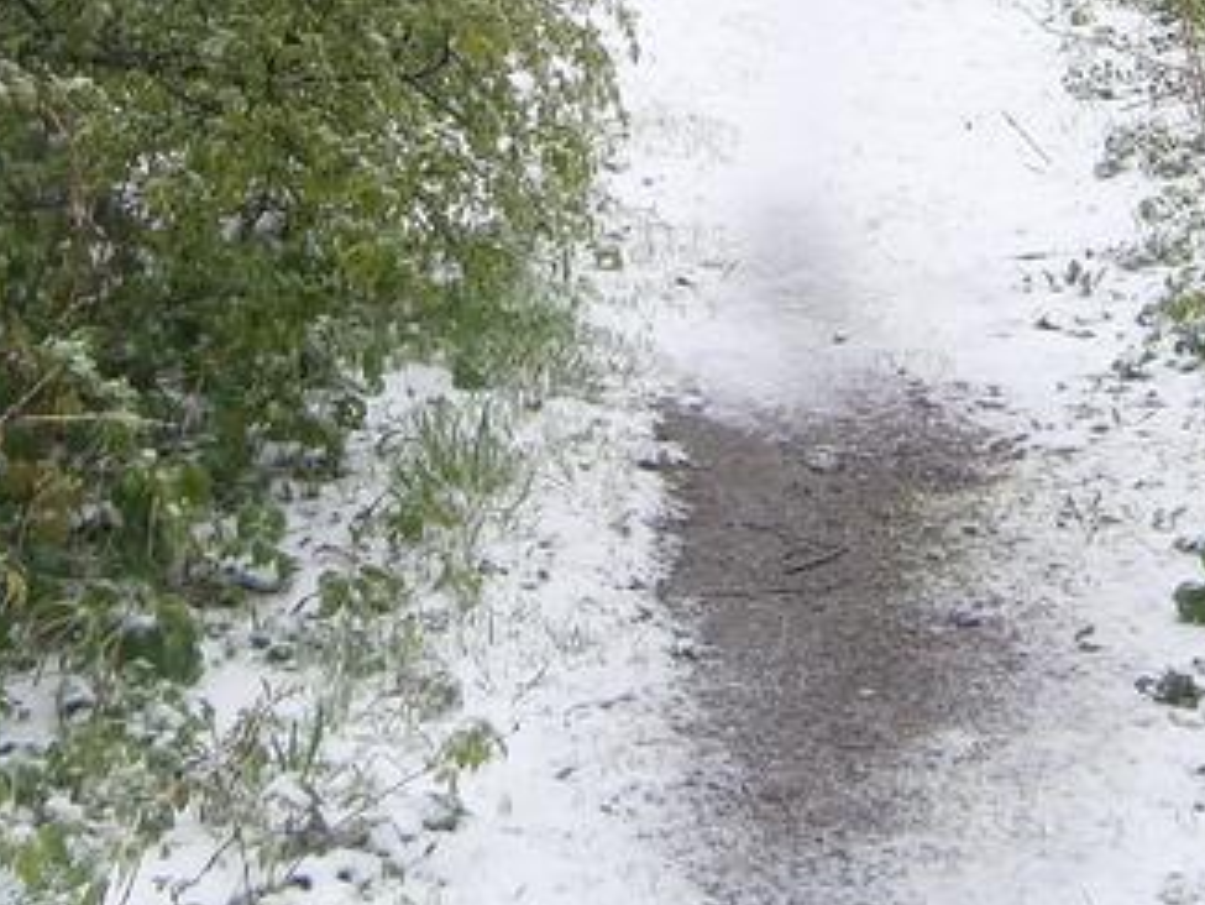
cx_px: 630
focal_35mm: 96
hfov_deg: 20.4
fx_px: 3343
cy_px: -415
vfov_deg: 14.5
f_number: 2.8
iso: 80
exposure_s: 1/80
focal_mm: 4.7
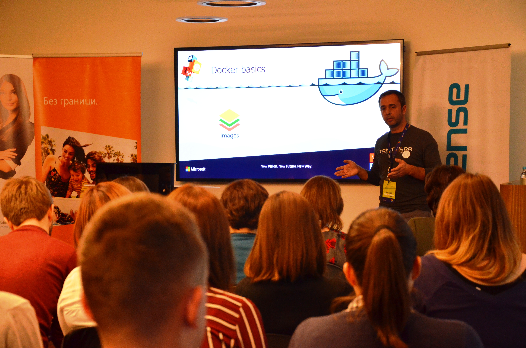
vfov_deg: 15.6
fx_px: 1269
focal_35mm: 87
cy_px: 174
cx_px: 263
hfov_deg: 23.4
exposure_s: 1/100
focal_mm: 58
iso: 1600
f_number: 5
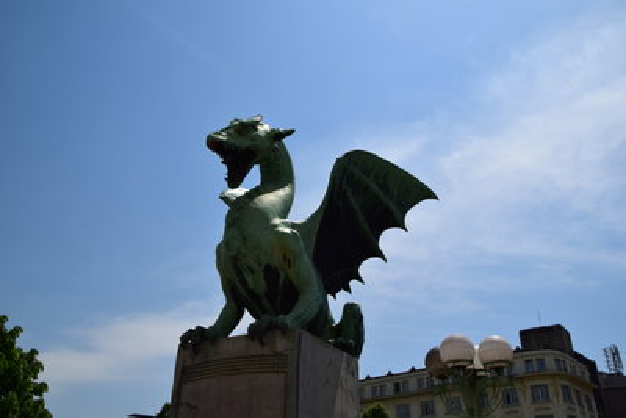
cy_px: 209
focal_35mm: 32
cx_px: 313
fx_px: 548
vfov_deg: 41.7
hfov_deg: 59.5
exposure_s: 1/1250
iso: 200
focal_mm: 21
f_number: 10
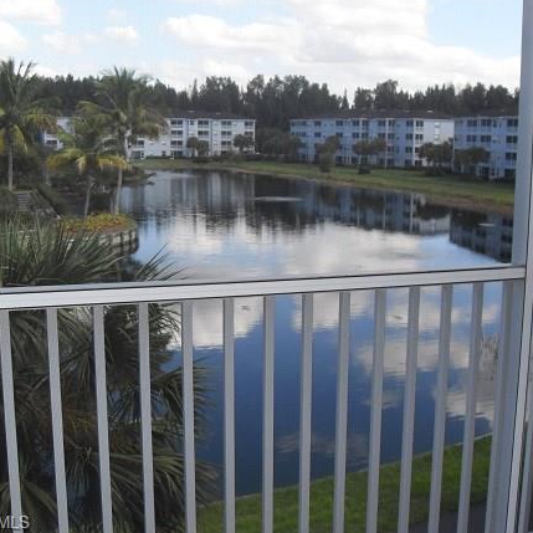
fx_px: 732
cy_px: 255
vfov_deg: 40.0
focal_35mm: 42
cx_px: 311
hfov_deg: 39.9
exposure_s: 1/500
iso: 80
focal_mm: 6.3
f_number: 2.8
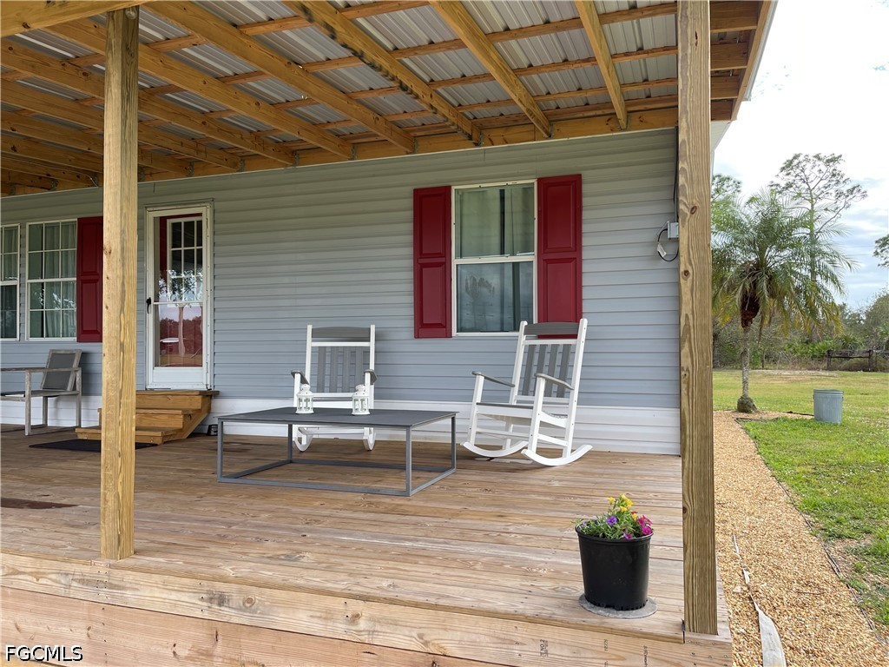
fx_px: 668
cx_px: 444
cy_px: 334
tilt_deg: +0.4
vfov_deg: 53.1
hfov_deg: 67.3
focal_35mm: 26
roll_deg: +0.0
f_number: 1.6
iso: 32
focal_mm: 5.1
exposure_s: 1/545
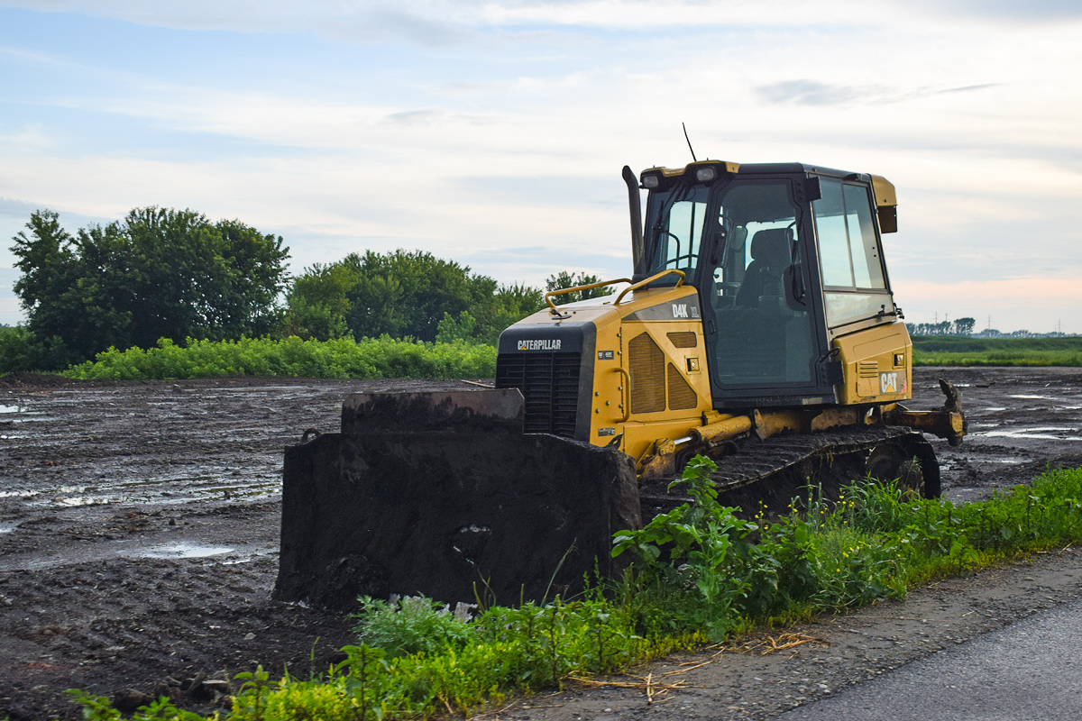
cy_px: 360
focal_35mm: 40
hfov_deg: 47.9
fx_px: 1217
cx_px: 541
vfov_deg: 33.0
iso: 400
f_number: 5.6
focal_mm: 27
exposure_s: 1/640
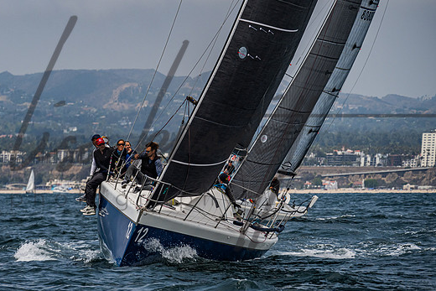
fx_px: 3646
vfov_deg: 4.6
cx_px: 150
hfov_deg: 6.8
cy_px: 112
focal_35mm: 301
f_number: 6.3
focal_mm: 200
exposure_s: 1/1250
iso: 250
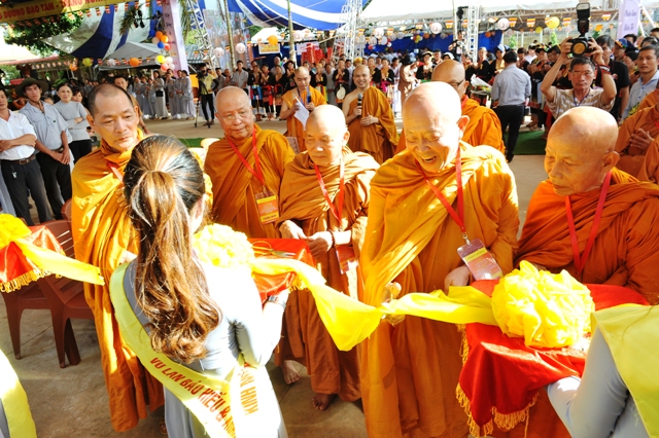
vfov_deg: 53.1
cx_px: 330
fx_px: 439
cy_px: 219
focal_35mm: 24
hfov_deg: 73.8
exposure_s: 1/160
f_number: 9
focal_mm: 24
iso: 800
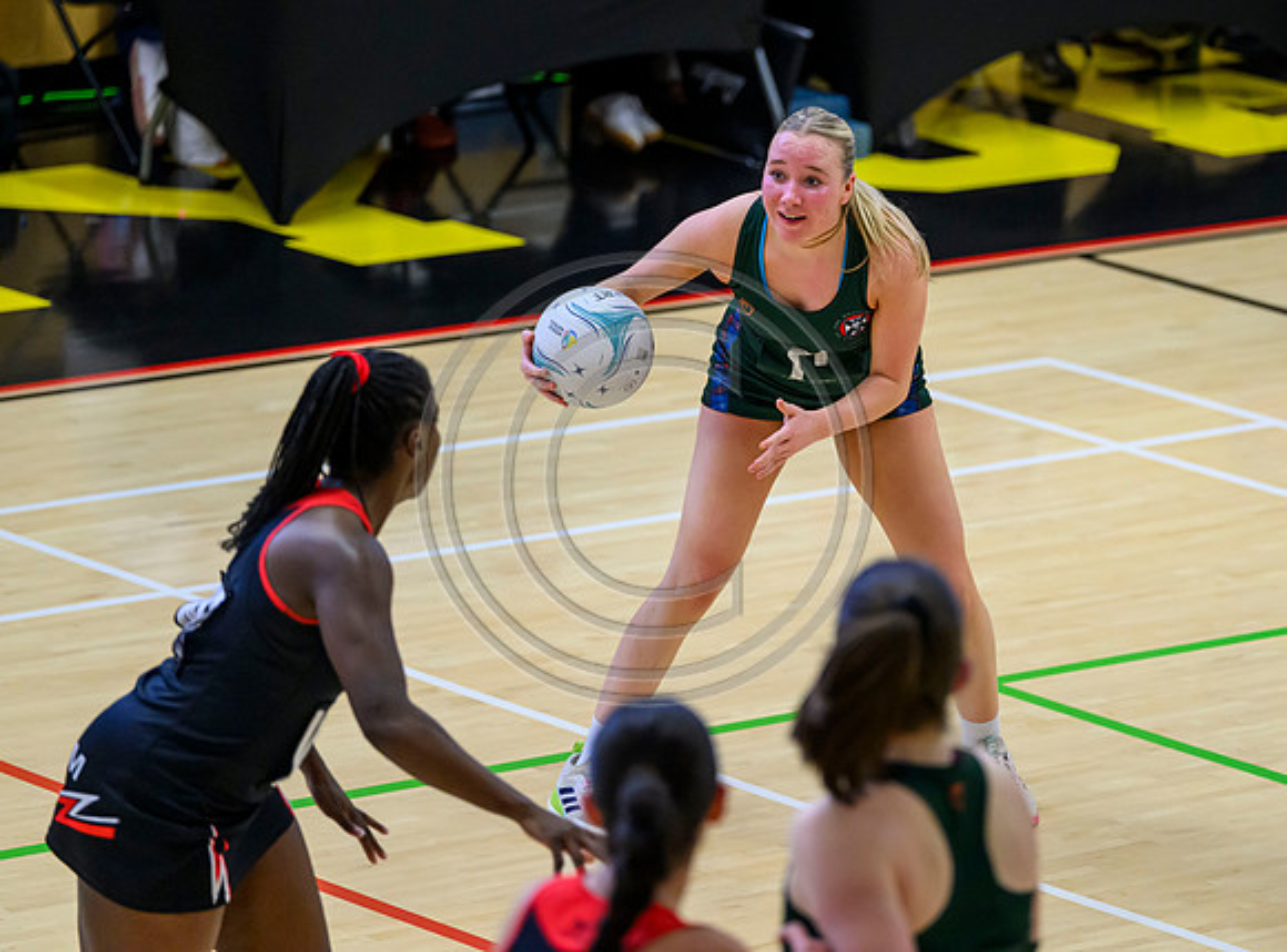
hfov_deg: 7.4
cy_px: 357
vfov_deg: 5.5
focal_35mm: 268
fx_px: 9908
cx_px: 811
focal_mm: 200
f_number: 3.2
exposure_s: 1/1000
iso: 4000
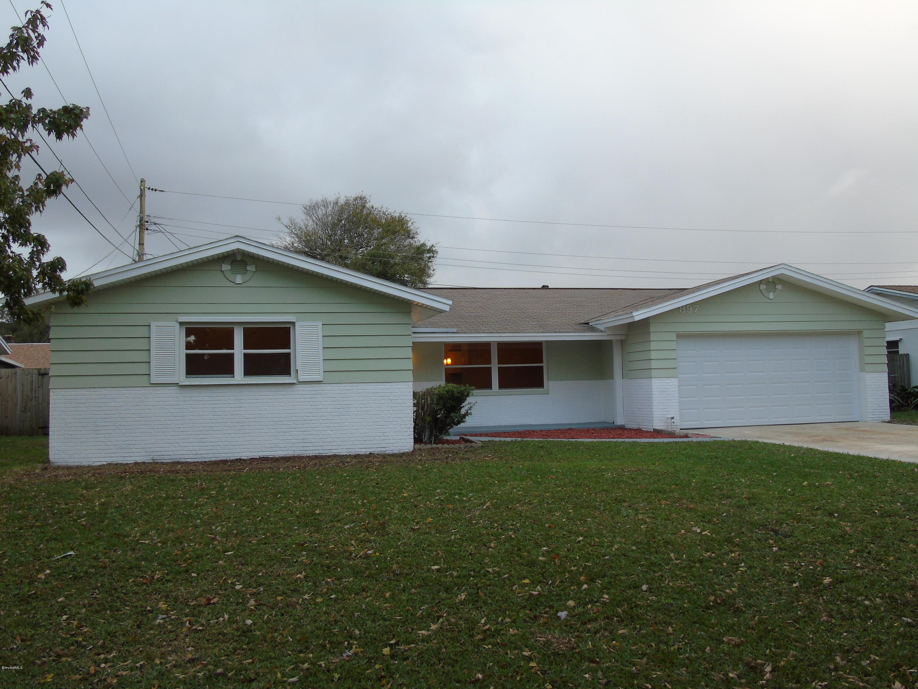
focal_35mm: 29
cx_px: 459
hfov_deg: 61.7
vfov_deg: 48.2
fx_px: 769
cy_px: 344
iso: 80
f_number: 3.6
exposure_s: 1/30
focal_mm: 5.2
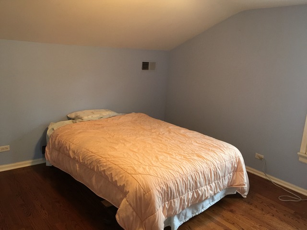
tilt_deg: -14.3
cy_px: 115
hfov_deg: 61.7
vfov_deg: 48.2
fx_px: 257
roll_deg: -2.9
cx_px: 154
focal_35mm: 29
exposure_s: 1/15
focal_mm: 4.15
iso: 125
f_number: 2.2
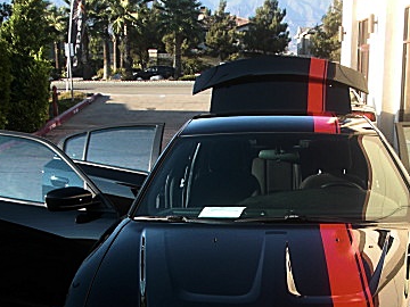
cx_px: 284
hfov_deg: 30.0
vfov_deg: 22.5
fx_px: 758
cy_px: 259
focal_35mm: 64
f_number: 2.8
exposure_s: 1/200
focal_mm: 6.3
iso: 50
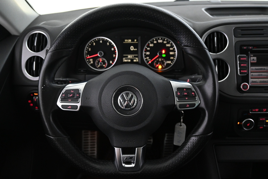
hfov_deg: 63.2
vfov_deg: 44.6
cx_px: 134
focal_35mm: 29
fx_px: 218
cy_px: 90
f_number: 3.8
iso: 3600
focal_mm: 19.5
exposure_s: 1/30
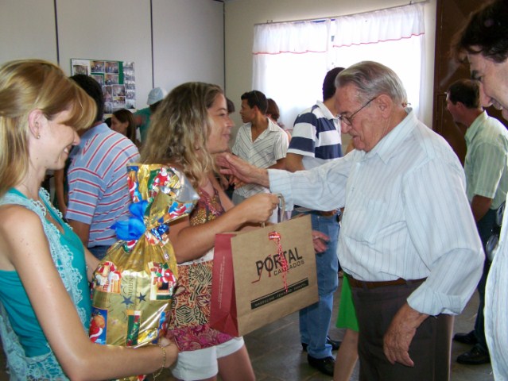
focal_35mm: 38
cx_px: 254
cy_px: 190
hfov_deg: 49.0
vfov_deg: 37.8
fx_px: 558
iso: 160
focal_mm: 6.3
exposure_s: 1/60
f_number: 2.8
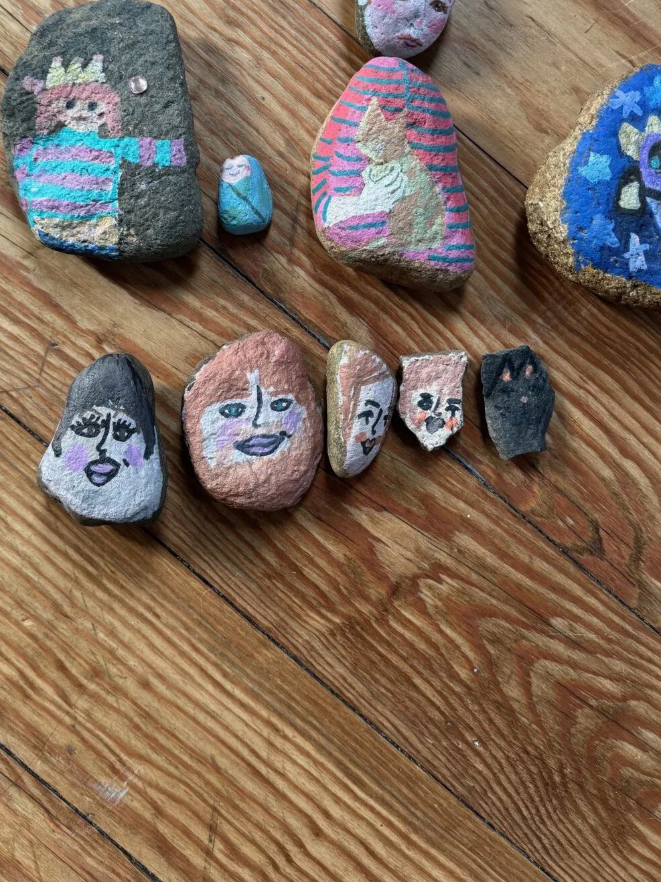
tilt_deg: -88.9
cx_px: 327
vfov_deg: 51.8
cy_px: 308
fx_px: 892
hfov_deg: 40.7
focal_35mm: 35
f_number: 1.78
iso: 200
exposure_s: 1/105
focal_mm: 6.76
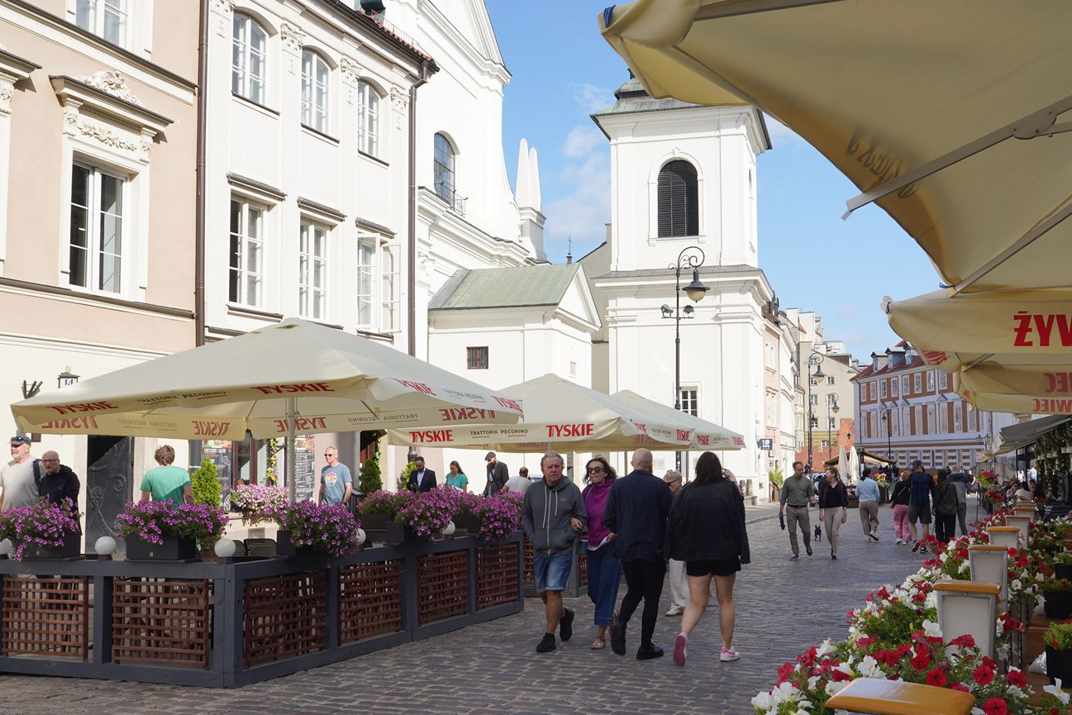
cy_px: 384
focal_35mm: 37
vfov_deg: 35.9
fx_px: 1102
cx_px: 585
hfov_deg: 51.8
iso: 100
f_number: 13
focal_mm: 24
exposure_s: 1/100
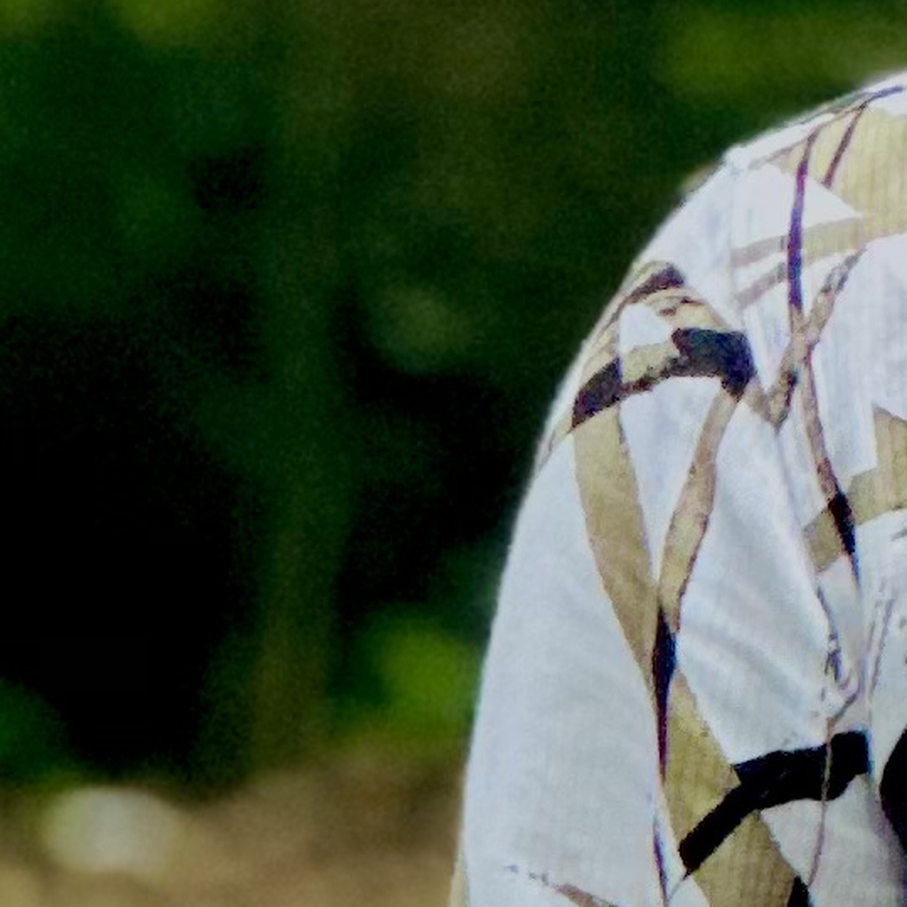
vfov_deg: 3.4
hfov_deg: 3.4
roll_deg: -0.4
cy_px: 1016
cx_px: 1831
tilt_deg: -4.0
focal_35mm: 509
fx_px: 15089
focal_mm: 9
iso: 250
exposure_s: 1/40
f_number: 2.8
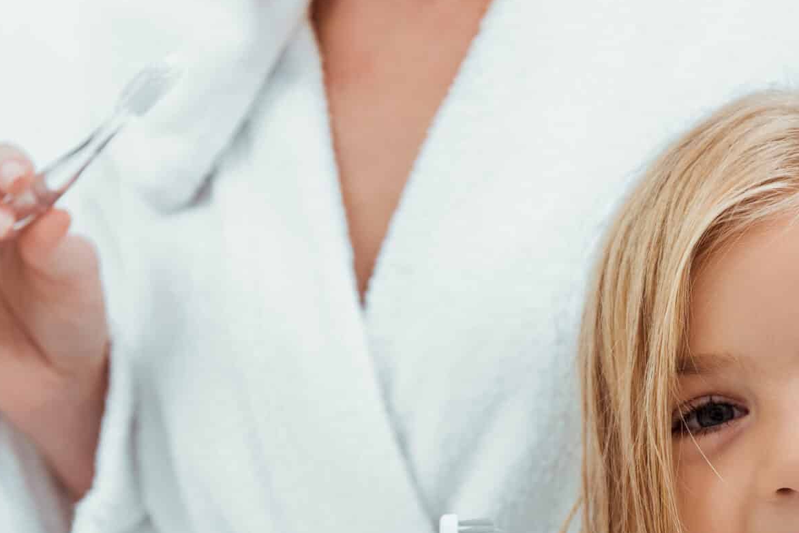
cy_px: 503
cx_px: 723
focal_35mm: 83
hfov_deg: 23.8
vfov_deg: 16.2
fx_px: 1842
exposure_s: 1/200
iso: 100
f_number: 4
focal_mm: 38
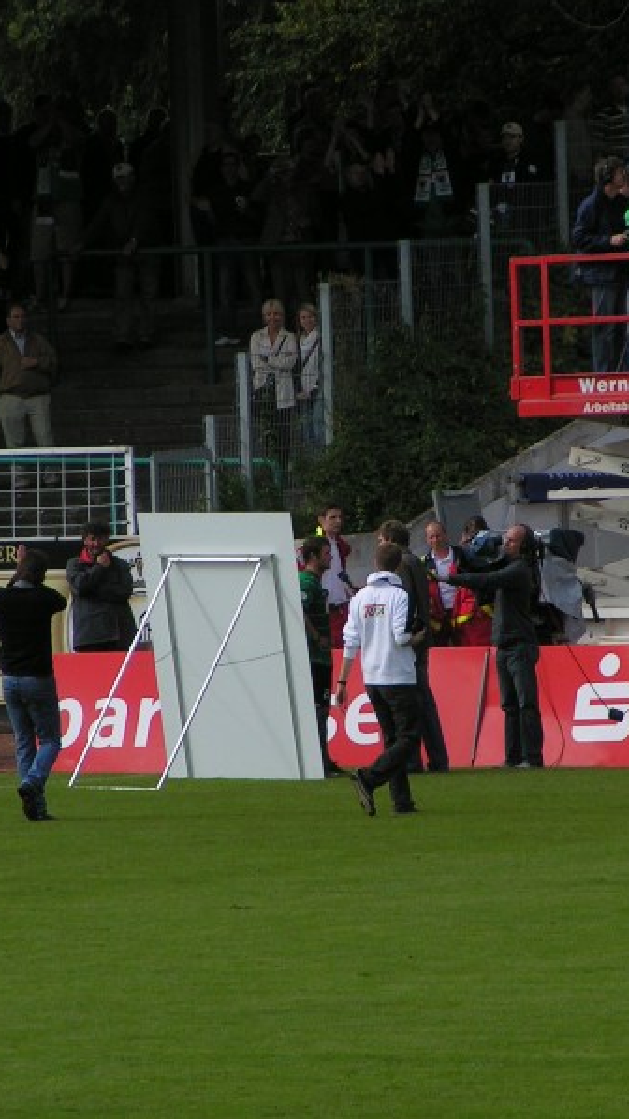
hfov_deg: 2.8
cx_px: 365
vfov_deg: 5.0
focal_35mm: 433
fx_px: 12850
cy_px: 560
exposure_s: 1/1000
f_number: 3.5
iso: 50
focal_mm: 45.4
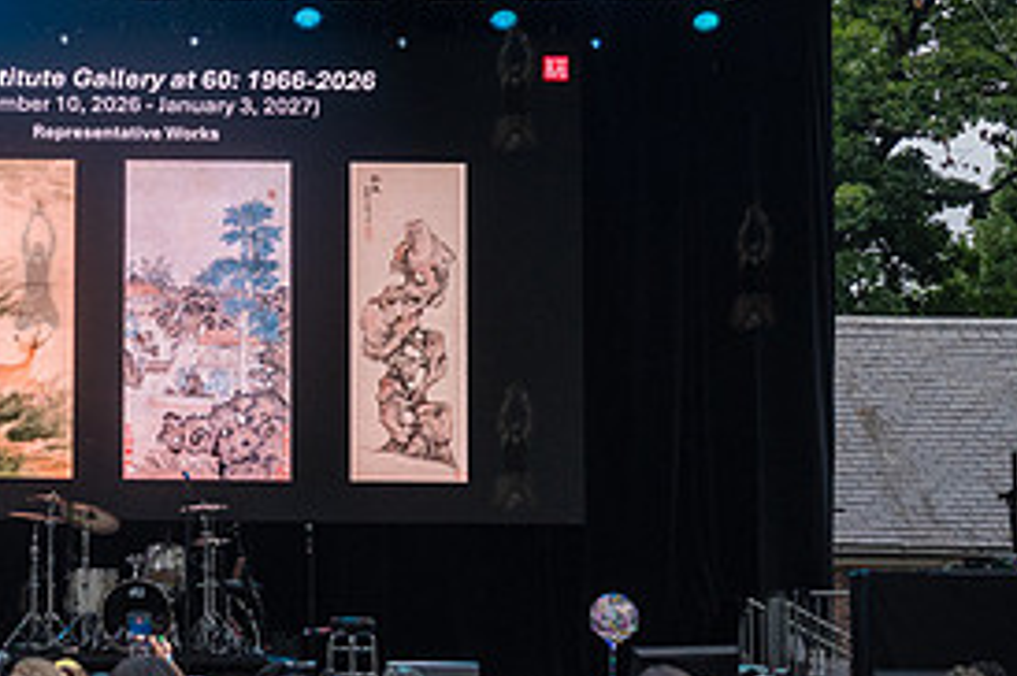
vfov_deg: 12.4
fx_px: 3104
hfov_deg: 18.2
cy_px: 264
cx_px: 33
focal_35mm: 110
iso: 1250
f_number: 4.5
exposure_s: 1/1600
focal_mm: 52
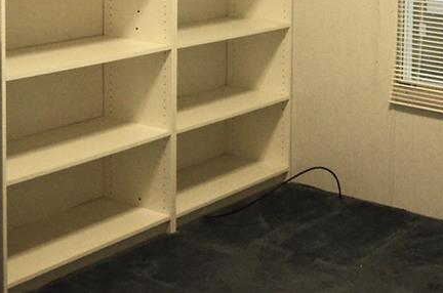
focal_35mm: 64
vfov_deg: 19.9
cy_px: -53
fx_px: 786
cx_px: 396
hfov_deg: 30.2
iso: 2500
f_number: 4
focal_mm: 18
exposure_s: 1/160
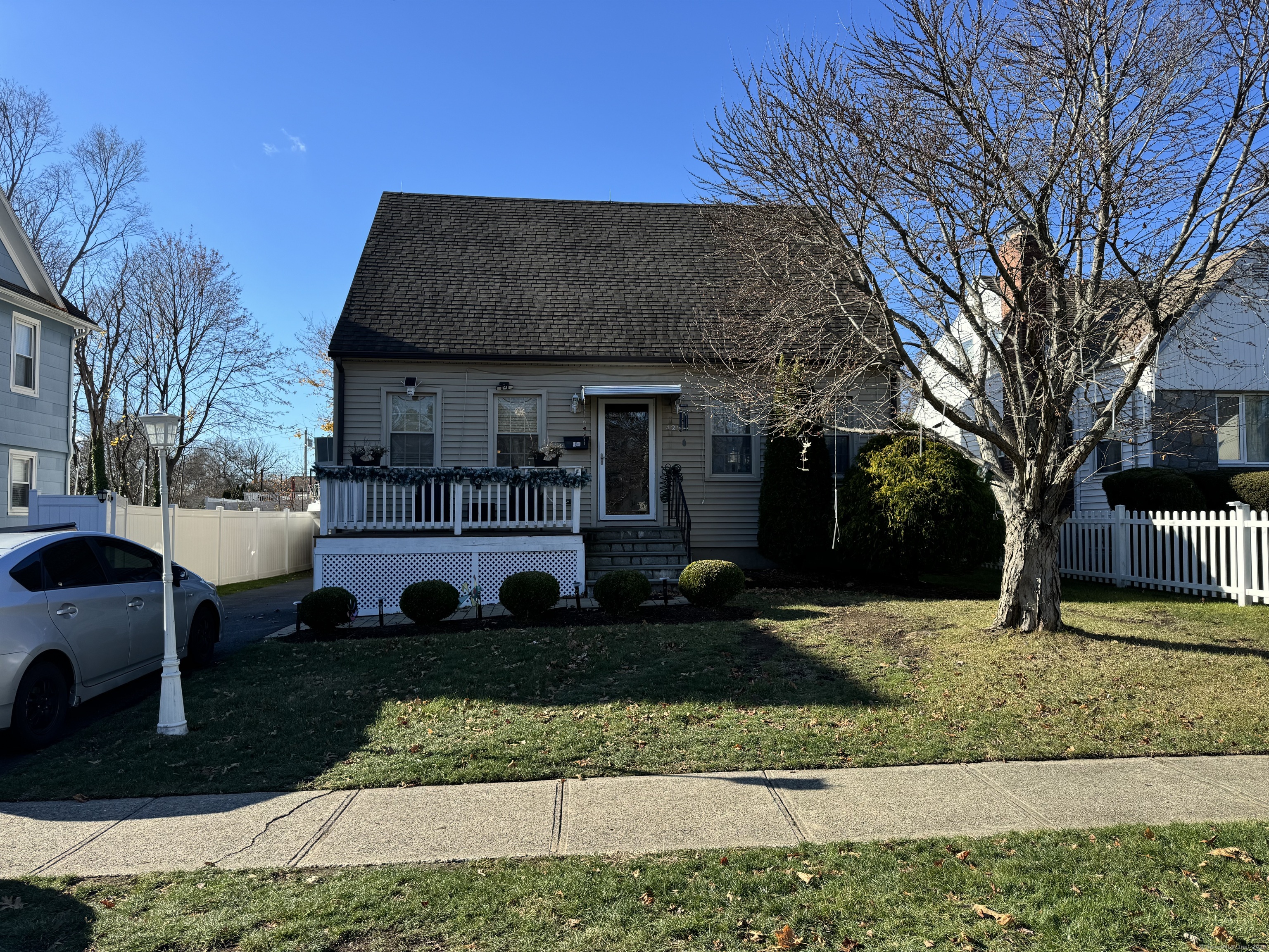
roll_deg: +0.0
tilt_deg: +2.9
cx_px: 634
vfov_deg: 56.8
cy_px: 476
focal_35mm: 24
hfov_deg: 71.6
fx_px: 880
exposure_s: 1/2331
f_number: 1.78
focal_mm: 6.76
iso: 80
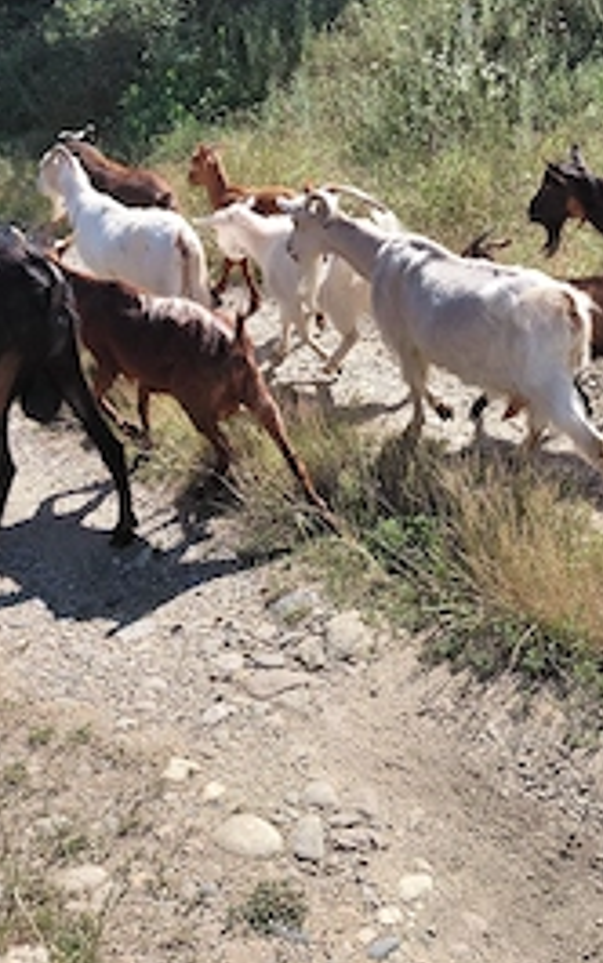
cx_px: 363
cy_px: 367
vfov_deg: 48.8
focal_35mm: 40
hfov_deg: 31.9
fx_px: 1050
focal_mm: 4.69
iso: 50
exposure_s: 1/1667
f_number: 1.8
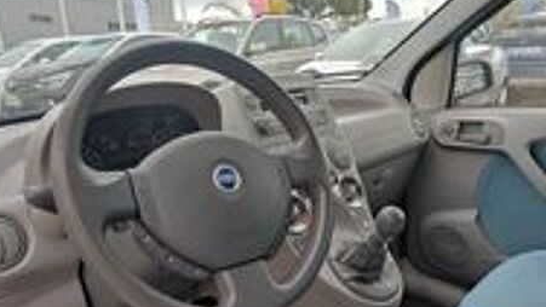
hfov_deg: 66.0
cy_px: 201
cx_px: 257
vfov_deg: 39.8
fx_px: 420
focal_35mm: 29
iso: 128
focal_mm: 5.43
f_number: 1.89
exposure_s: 1/100
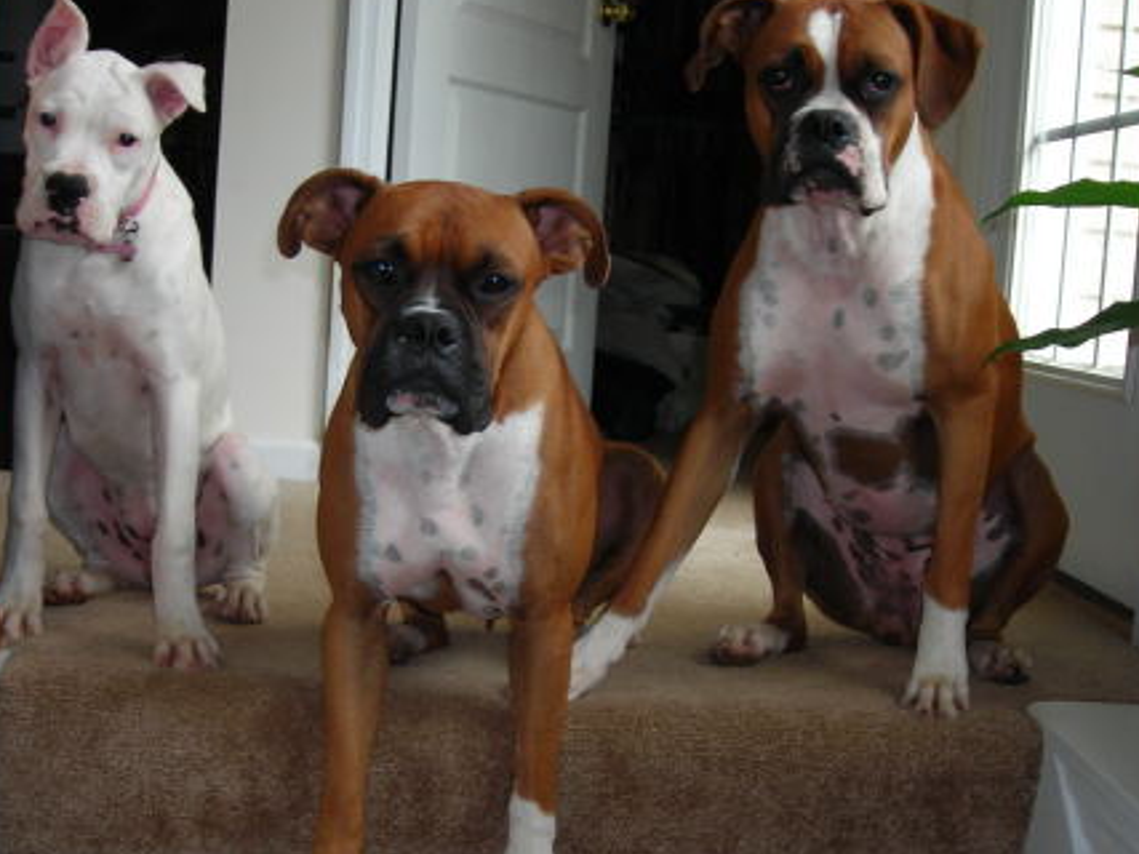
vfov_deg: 25.6
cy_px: 496
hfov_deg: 33.8
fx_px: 1875
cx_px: 568
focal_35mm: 57
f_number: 3.2
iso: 50
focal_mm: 6.3
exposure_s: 1/30
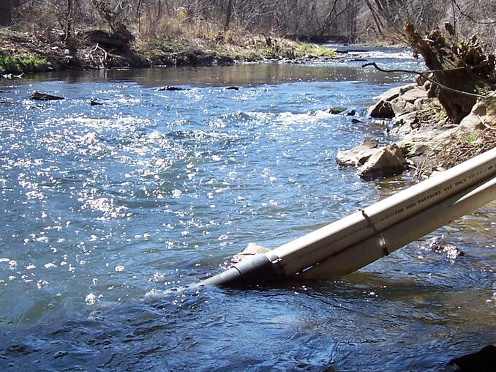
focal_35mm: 67
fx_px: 960
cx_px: 254
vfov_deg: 21.9
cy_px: 178
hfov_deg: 29.0
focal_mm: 5.6
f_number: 5.6
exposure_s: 1/180
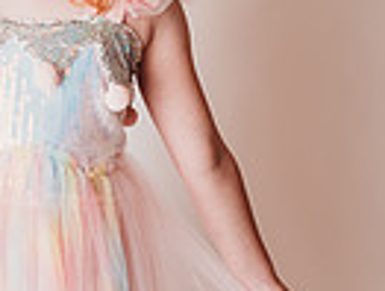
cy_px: 209
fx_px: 881
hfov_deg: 23.6
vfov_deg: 18.7
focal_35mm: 79
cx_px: -3
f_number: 2.5
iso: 100
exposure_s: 1/160
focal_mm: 24
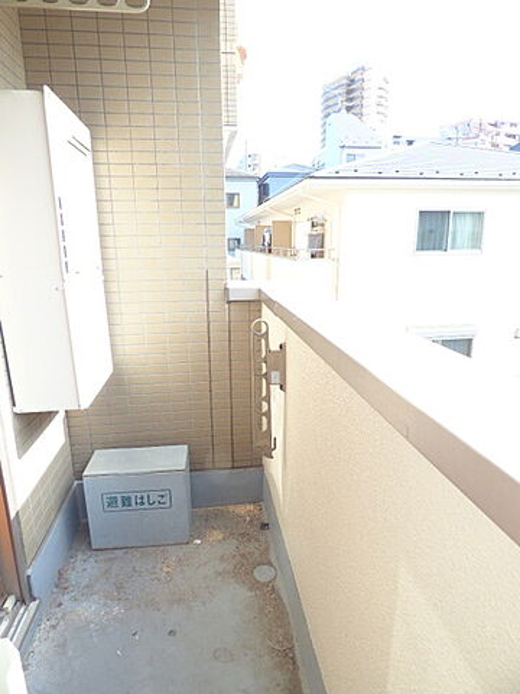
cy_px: 347
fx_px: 401
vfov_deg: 81.7
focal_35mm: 20
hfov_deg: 66.0
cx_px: 260
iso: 100
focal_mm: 3.58
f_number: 3.2
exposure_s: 1/125
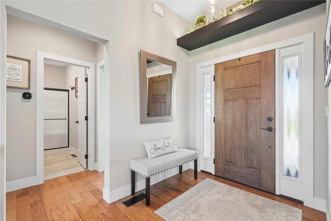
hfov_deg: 96.7
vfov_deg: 73.7
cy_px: 110
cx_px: 166
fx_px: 147
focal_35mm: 16
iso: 400
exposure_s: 1/8
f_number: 10
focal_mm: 16
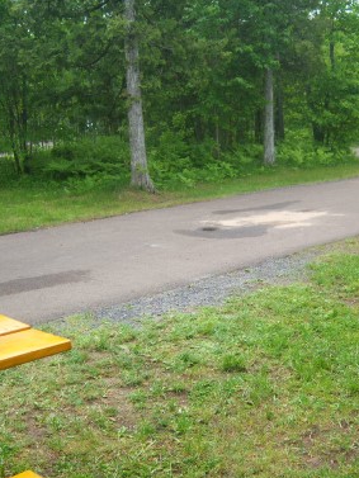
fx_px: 677
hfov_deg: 29.6
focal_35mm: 49
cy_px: 243
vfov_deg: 38.9
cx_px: 224
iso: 80
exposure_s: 1/320
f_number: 2.8
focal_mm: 7.5
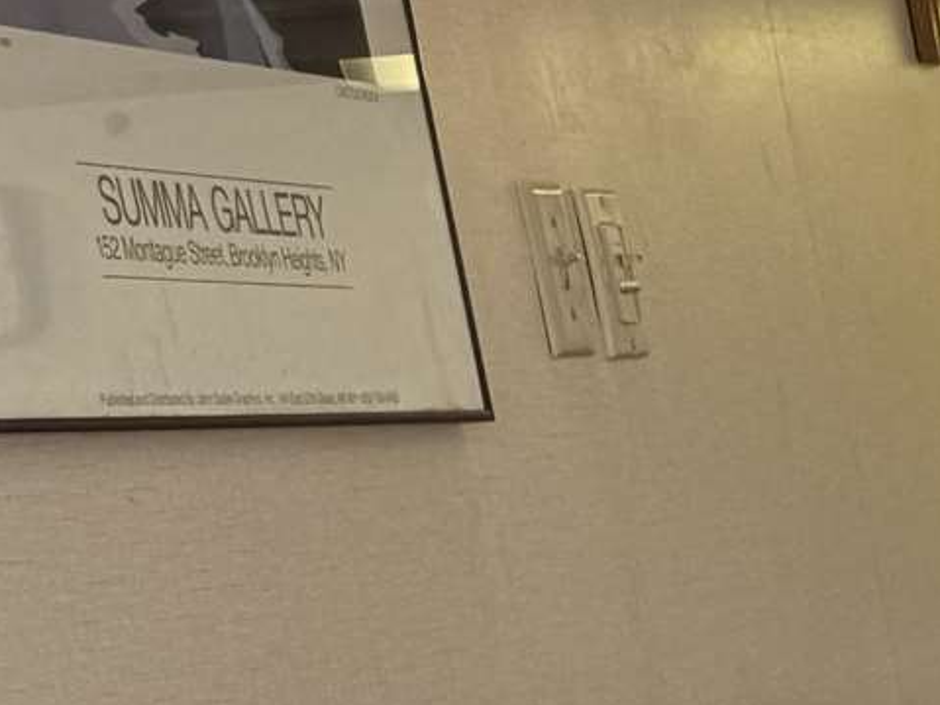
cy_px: 1186
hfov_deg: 9.5
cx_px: 2944
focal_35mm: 154
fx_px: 4181
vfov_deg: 9.3
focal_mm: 6.76
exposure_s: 1/199
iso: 64
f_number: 1.78
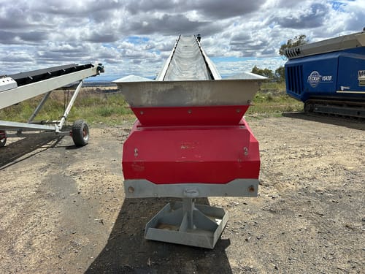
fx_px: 274
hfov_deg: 67.3
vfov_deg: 53.1
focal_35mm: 26
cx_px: 182
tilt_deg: -12.5
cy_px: 137
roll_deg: +2.3
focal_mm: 5.7
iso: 50
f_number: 1.5
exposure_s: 1/5587
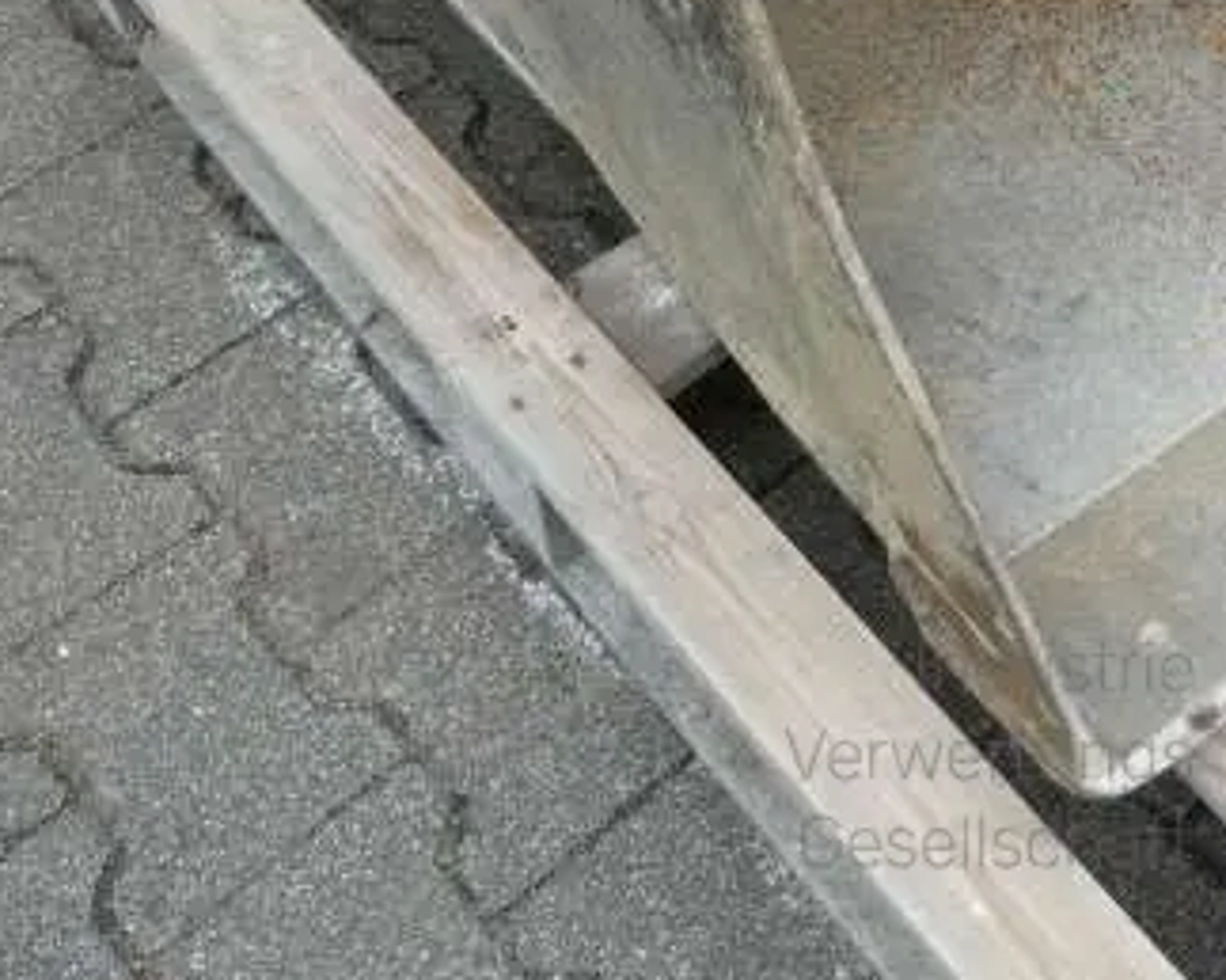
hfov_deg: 31.5
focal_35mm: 58
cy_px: -42
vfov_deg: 24.8
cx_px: 1010
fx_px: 2103
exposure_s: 1/250
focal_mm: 4.3
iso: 80
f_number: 3.3
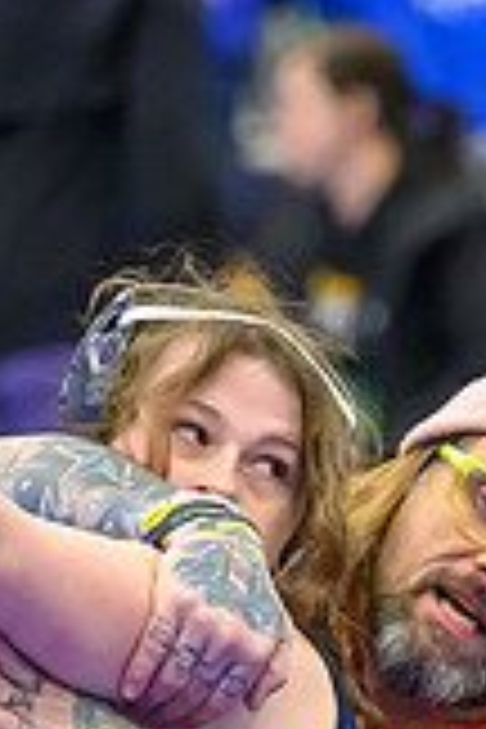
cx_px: 377
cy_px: 855
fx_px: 12615
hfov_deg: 2.2
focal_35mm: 623
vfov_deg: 3.3
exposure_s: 1/640
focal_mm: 130
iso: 10000
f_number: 2.8
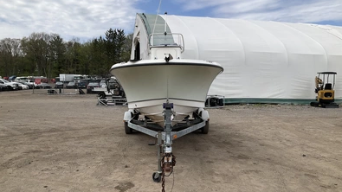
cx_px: 170
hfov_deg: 61.0
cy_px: 108
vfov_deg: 36.6
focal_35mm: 32
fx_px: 290
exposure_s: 1/2058
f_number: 1.8
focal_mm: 3
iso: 25
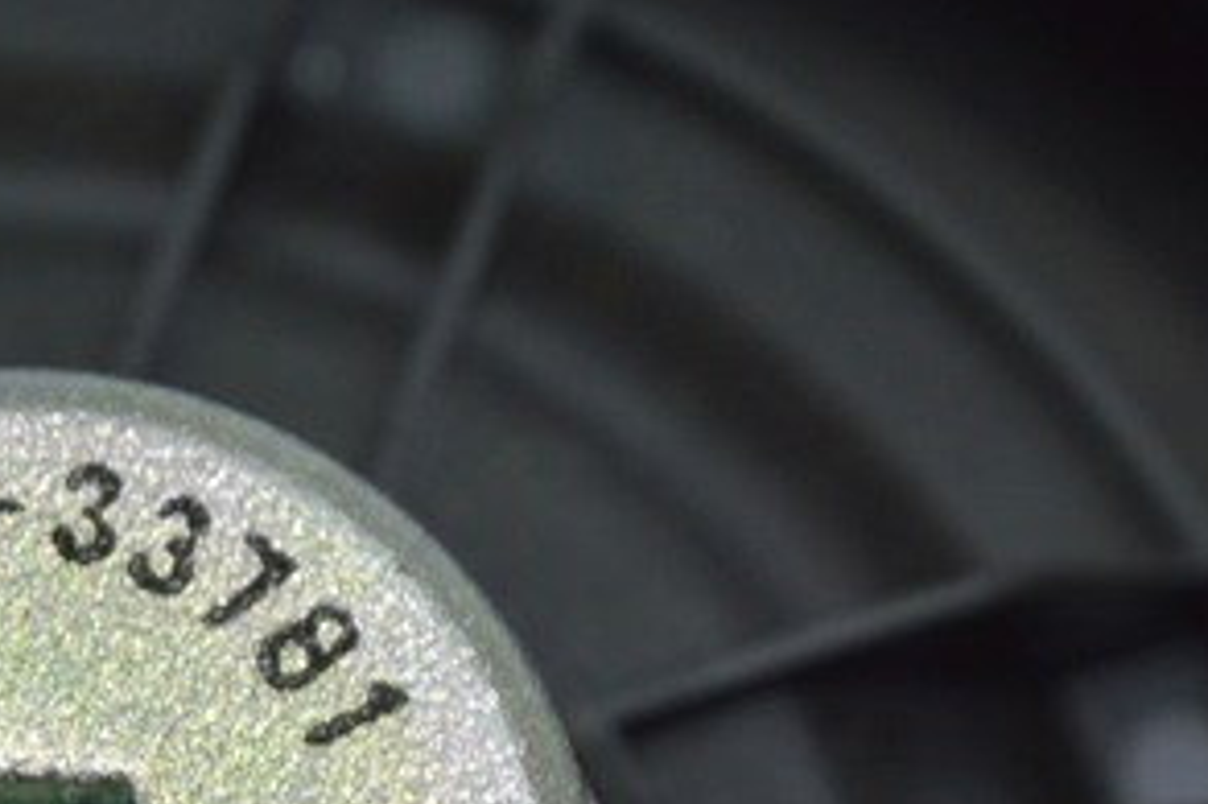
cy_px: 798
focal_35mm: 180
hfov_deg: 11.3
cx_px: -16
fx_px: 6039
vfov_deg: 7.6
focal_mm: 55
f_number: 5.6
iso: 400
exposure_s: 1/50
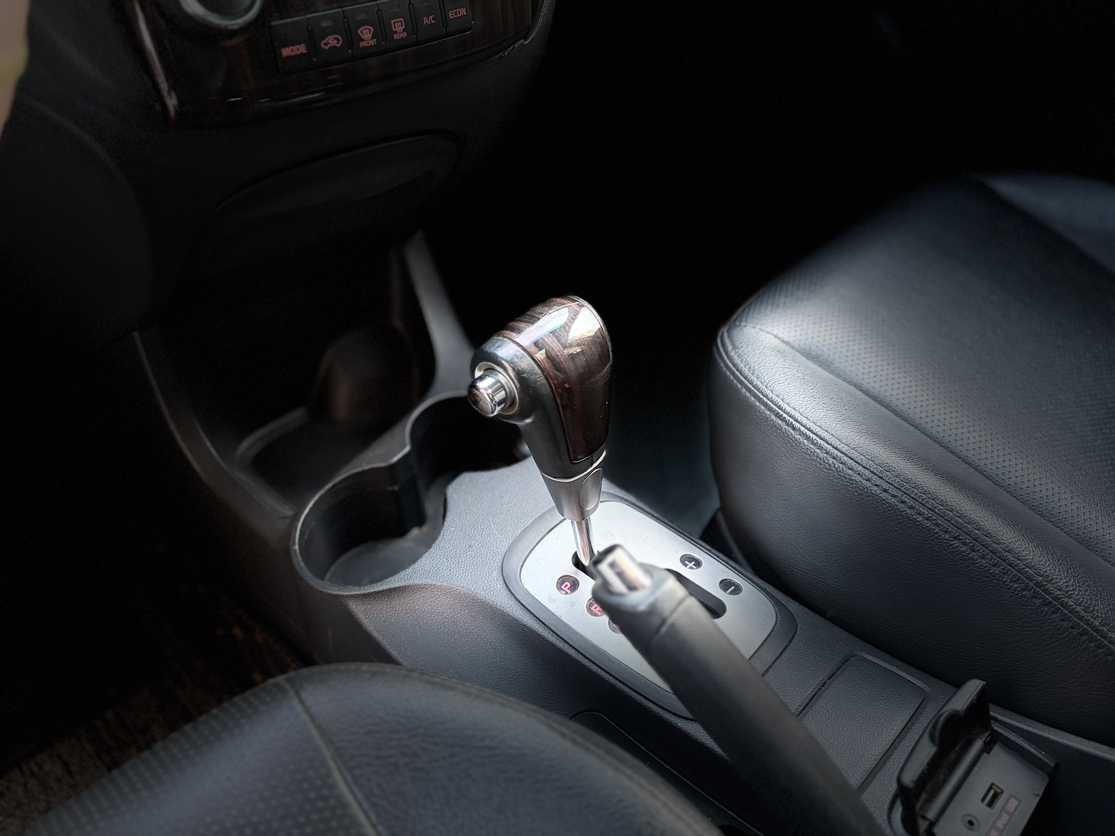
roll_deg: -2.2
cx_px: 558
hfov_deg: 67.3
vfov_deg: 53.1
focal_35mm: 26
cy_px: 418
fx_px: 837
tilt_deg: -44.6
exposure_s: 1/40
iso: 640
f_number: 1.6
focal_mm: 5.96
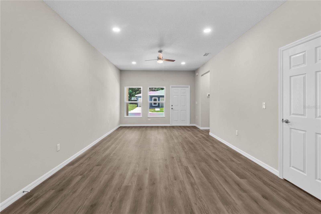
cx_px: 160
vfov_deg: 77.3
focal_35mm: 15
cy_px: 107
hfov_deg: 100.4
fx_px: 134
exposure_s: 1/1.25
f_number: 7.1
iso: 100
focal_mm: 10
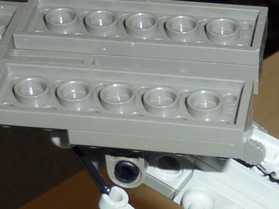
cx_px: 229
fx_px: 1096
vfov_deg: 10.2
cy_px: 391
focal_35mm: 136
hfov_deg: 14.4
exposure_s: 1/30
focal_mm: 4.4
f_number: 3.3
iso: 100
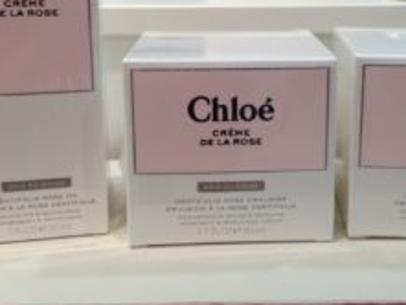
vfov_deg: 25.7
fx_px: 657
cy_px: 69
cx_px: 245
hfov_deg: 34.2
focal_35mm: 56
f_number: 2.4
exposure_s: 1/60
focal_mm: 4.13
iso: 64
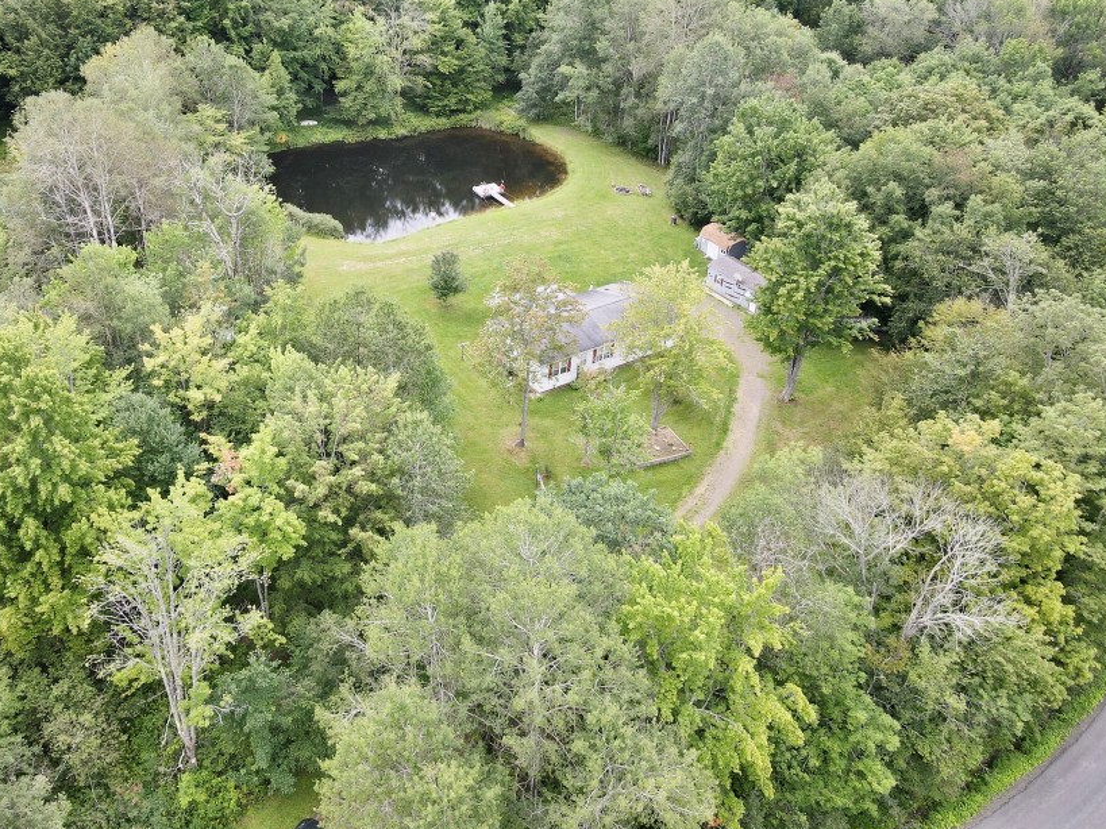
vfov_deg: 46.4
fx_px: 958
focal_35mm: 30
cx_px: 423
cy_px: 319
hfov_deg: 59.3
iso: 100
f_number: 2.8
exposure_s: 1/125
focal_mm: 4.5
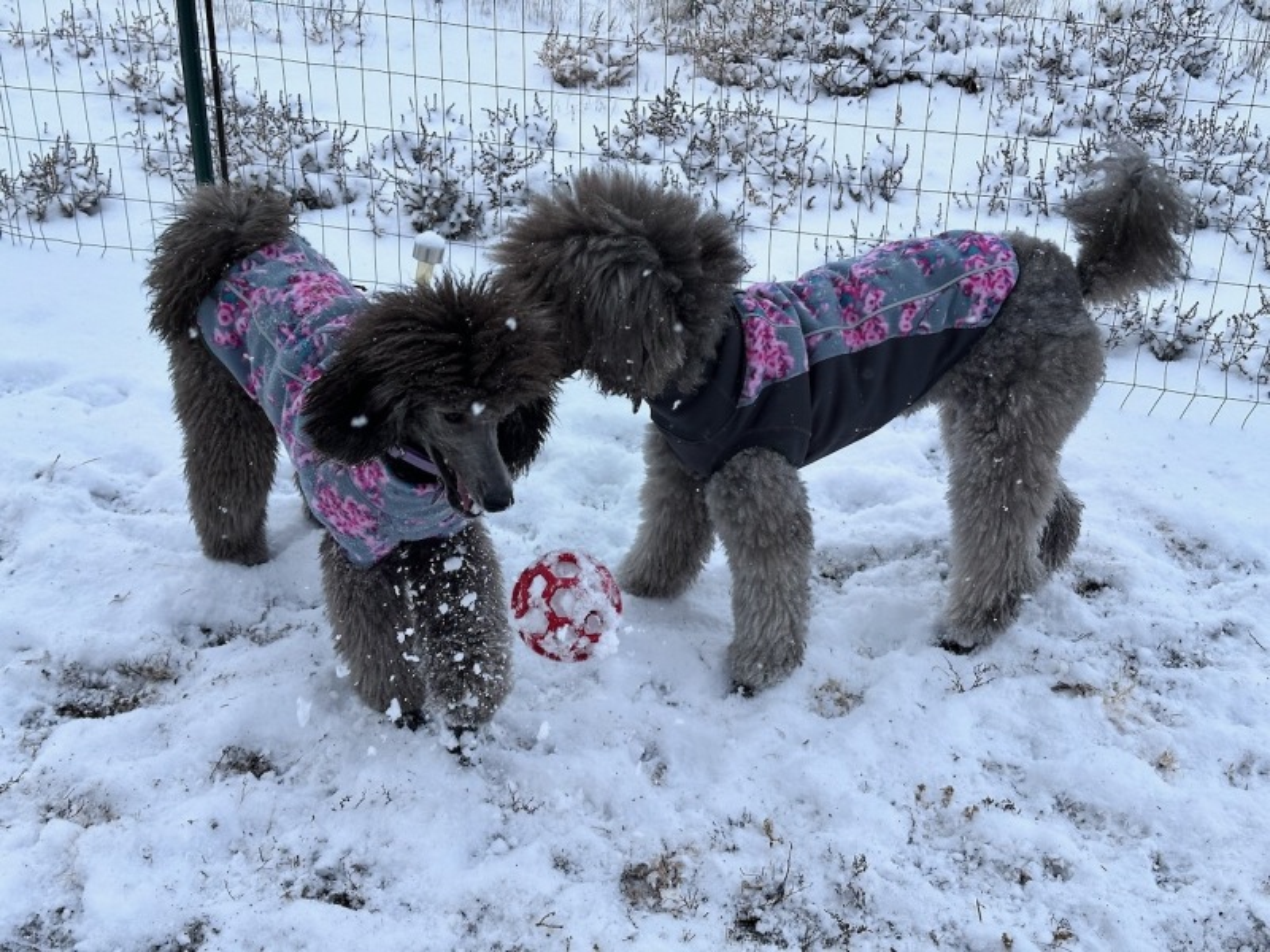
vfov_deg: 30.3
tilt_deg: -30.0
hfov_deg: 39.7
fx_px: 1761
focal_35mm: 48
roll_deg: +0.6
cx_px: 635
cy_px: 476
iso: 64
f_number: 1.78
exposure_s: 1/1095
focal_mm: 6.86
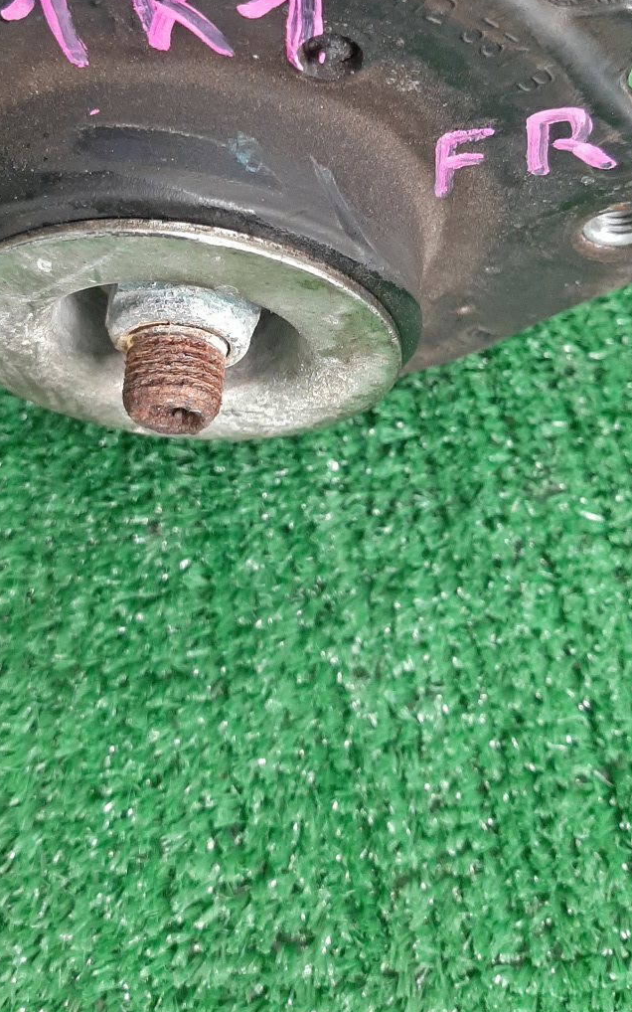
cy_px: 305
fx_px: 1075
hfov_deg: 32.7
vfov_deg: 49.2
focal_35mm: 39
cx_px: 261
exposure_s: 1/33
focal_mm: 3.93
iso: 196
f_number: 1.7
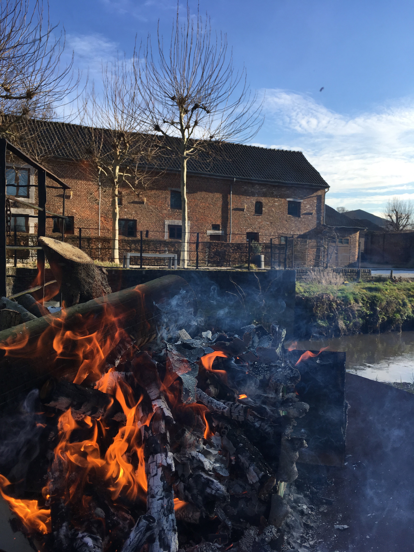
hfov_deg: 48.2
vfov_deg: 61.7
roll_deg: -0.9
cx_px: 207
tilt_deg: -3.5
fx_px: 462
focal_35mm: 29
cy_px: 276
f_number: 2.2
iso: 25
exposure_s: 1/894
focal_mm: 4.15
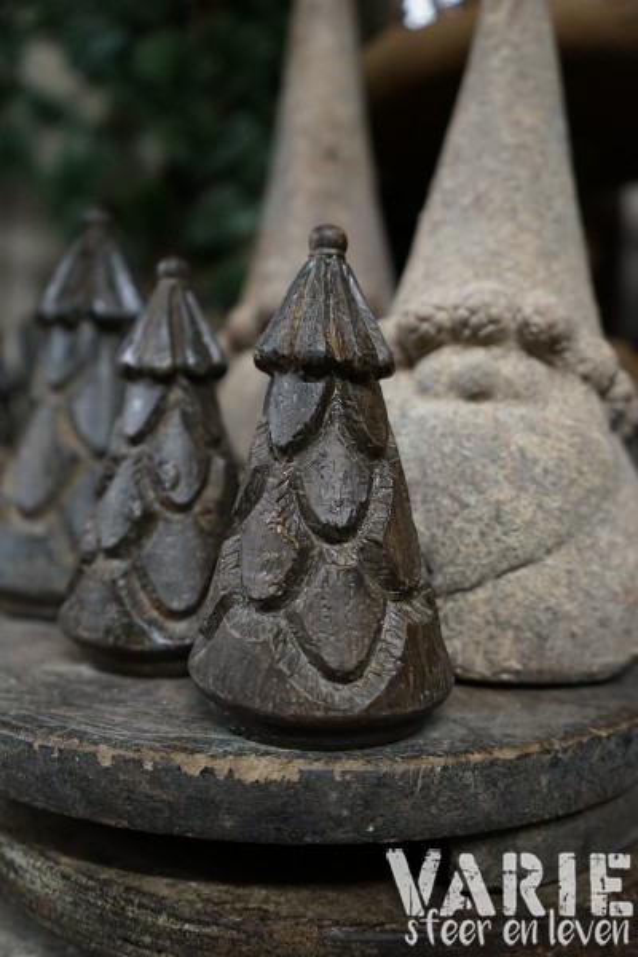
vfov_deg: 61.9
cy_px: 478
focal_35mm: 30
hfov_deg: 43.6
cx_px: 319
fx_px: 797
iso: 2500
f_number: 3.5
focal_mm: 30
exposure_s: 1/60
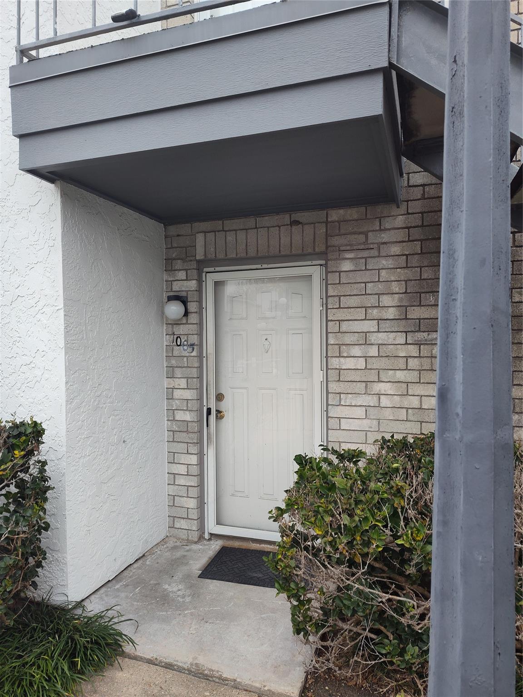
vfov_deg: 73.9
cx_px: 262
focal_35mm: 23
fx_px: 463
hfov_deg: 58.9
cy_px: 348
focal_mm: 5.56
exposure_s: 1/120
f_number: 1.8
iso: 146
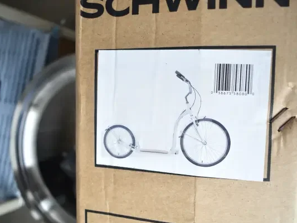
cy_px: 113
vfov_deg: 43.0
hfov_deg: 55.2
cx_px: 163
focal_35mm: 33
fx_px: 283
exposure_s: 1/60
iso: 200
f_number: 4
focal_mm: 20
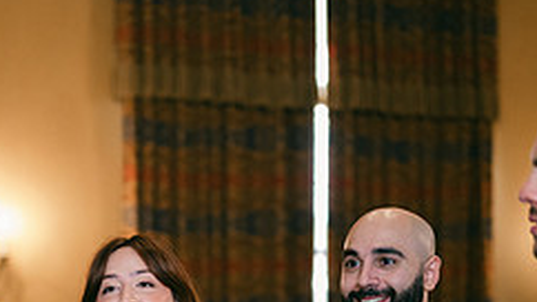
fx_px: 1253
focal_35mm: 88
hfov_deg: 24.0
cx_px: 151
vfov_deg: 13.2
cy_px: 399
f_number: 1.2
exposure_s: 1/125
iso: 640
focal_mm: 35
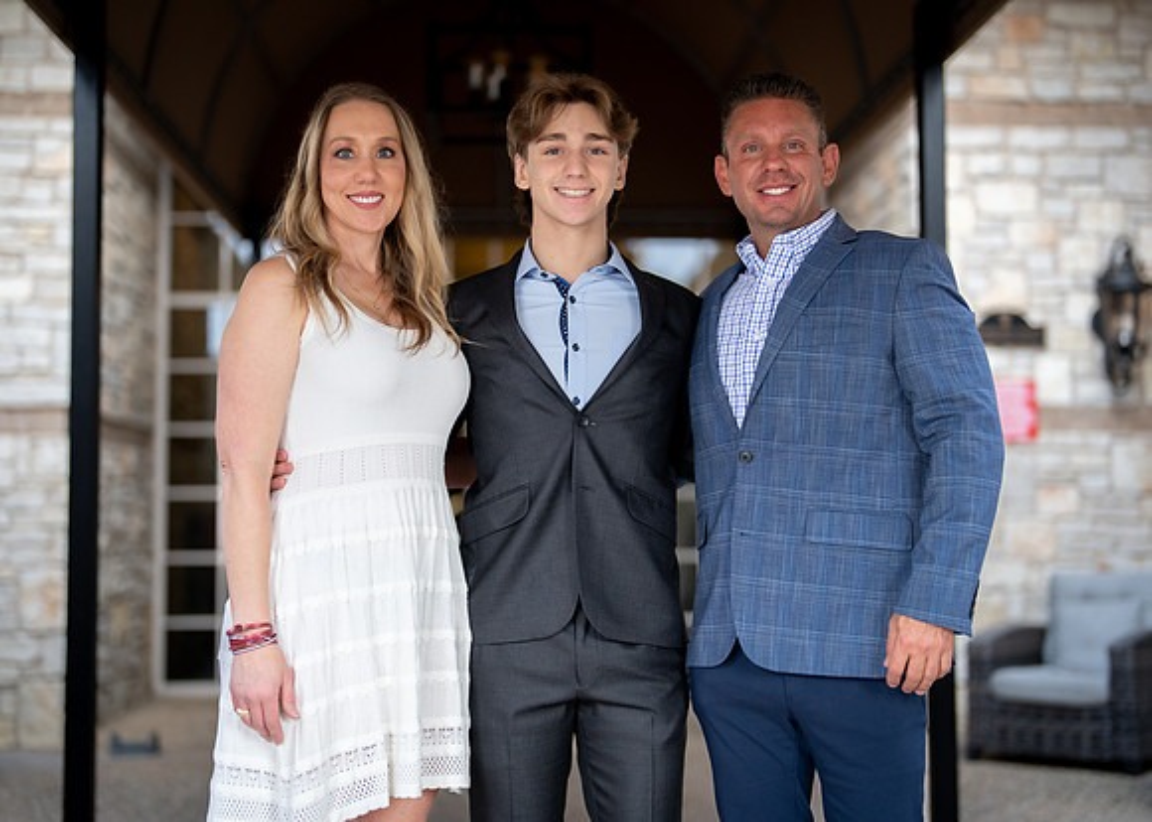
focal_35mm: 53
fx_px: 1750
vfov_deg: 26.4
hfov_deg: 36.4
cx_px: 572
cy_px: 411
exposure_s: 1/640
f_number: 1.2
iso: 800
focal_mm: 50
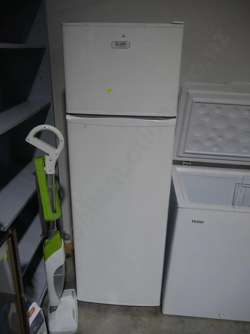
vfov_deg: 63.4
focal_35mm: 28
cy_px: 167
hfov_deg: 49.7
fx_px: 270
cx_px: 125
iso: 200
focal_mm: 14
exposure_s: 1/100
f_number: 3.5
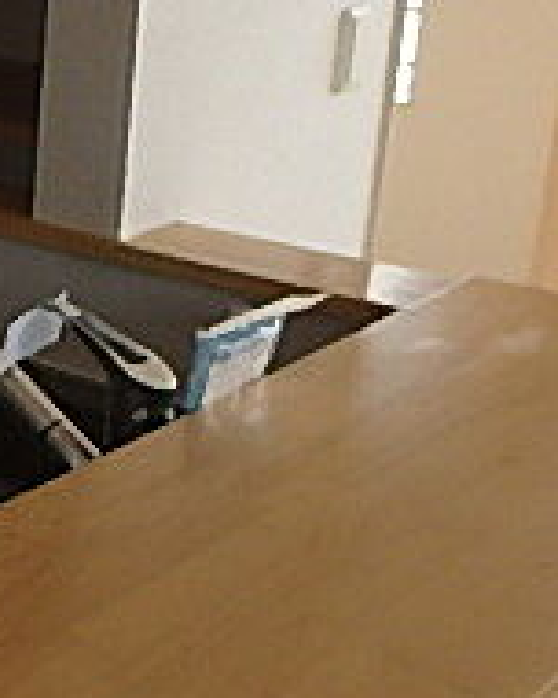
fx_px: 1424
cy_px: 235
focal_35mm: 69
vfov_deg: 27.4
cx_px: -613
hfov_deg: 16.1
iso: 200
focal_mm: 3.7
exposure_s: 1/50
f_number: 3.5
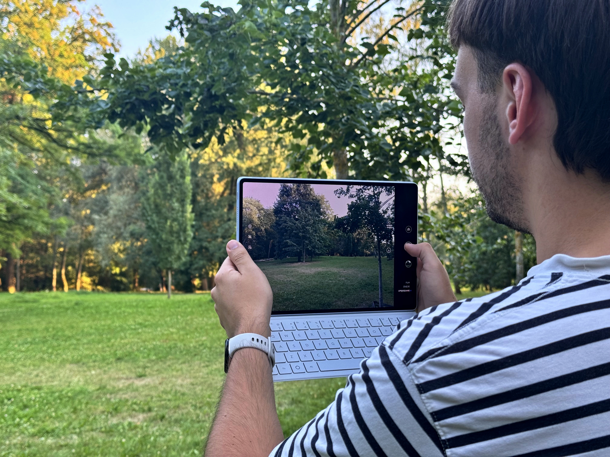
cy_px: 228
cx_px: 305
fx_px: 846
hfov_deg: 39.7
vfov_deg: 30.3
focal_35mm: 48
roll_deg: +0.4
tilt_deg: +4.2
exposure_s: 1/121
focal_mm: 6.76
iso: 50
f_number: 1.78
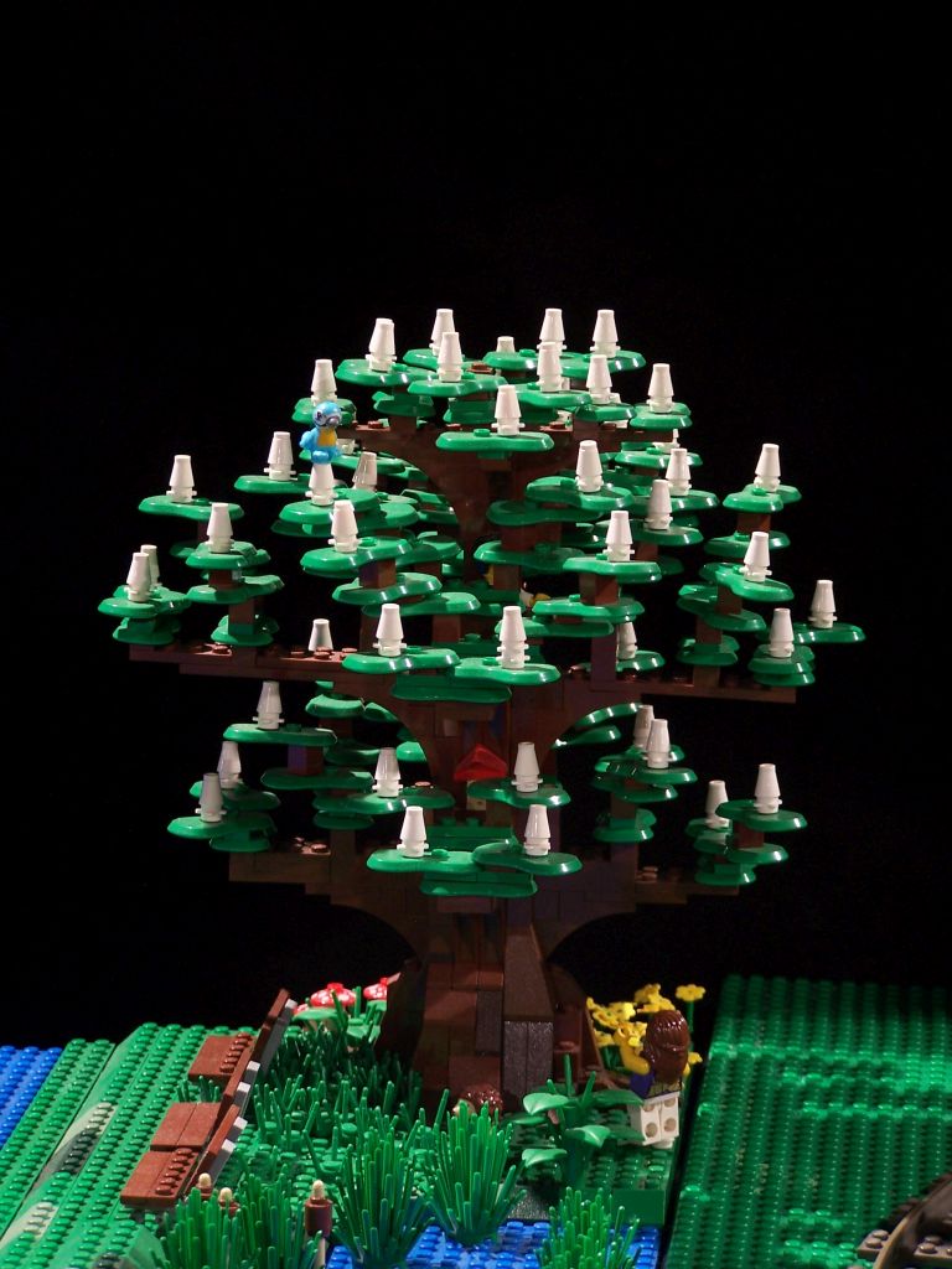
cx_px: 476
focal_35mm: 139
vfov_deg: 14.2
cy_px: 634
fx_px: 5097
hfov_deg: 10.7
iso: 80
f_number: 3.2
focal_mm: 23.1
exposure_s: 1/2
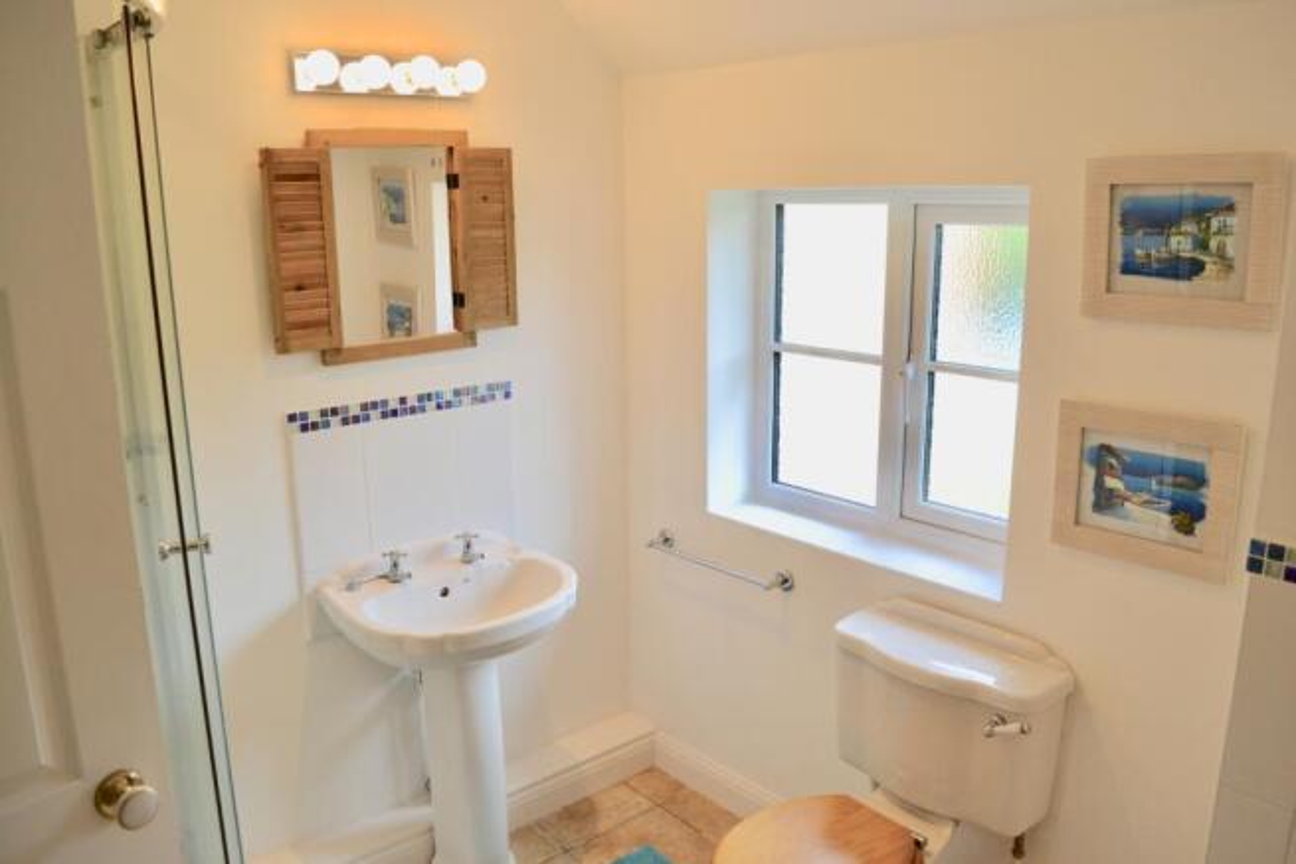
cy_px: 432
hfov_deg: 67.4
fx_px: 972
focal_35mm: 27
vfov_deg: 48.0
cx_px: 648
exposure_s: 1/80
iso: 400
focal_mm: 18
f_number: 4.5
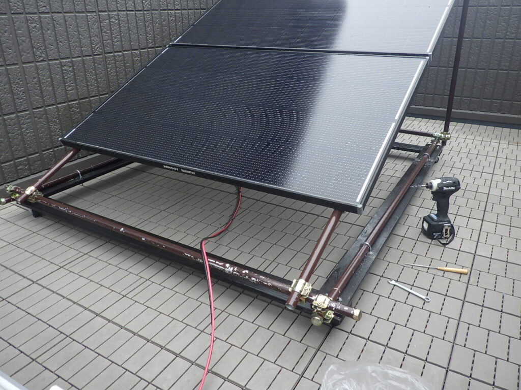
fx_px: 421
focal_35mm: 28
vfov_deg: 49.7
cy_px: 195
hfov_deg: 63.4
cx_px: 260
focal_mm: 5
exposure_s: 1/160
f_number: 3.5
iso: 125
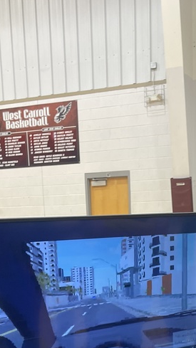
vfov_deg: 34.3
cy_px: 324
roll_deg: +1.6
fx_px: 527
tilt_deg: -11.8
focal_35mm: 57
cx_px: 130
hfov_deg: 21.0
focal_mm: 5.1
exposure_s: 1/104
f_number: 1.6
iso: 125
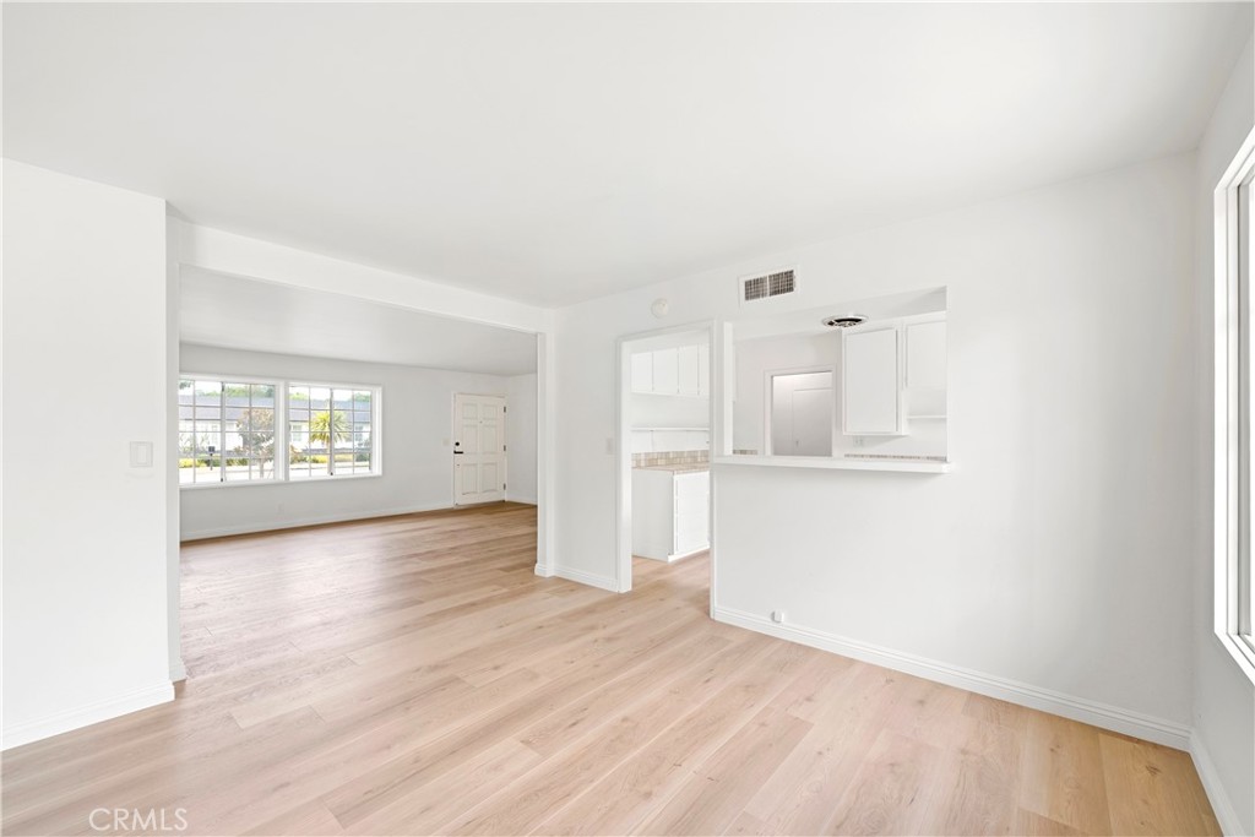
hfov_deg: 104.2
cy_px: 418
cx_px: 628
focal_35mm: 14
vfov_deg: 81.2
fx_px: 488
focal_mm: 14
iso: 200
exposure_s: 1/2.5
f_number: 11
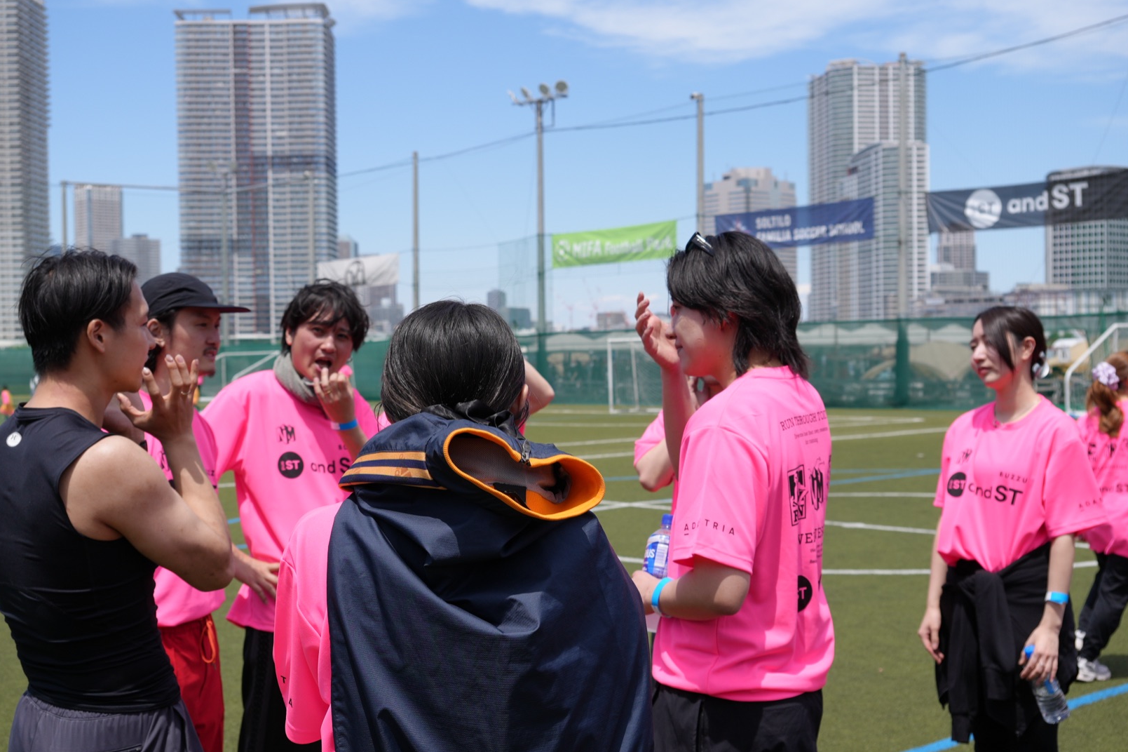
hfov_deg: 42.4
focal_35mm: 46
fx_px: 1455
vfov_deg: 29.0
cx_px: 559
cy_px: 404
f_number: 4.5
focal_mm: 24.9
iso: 100
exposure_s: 1/1000
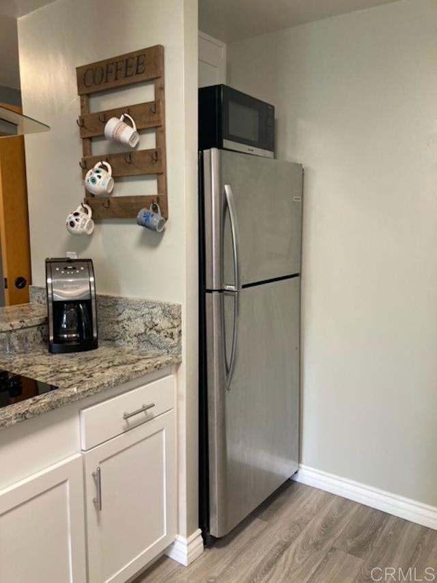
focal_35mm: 28
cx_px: 218
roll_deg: +0.1
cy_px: 292
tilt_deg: -6.5
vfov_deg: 63.4
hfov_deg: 49.8
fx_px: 471
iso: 125
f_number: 1.8
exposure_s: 1/60
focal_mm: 3.99
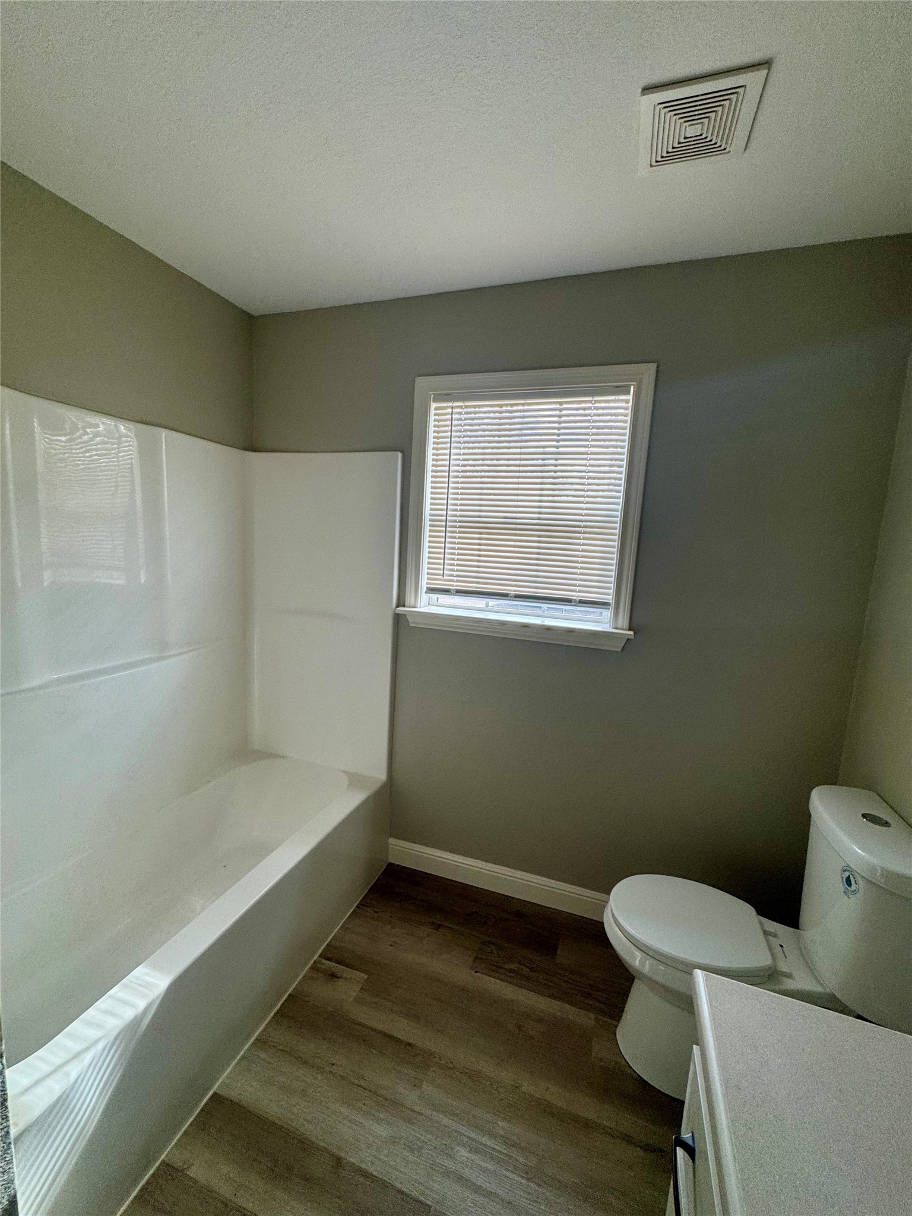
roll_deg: -2.6
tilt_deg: -7.4
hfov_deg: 85.7
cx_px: 456
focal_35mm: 14
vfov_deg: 102.1
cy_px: 608
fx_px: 492
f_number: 2.2
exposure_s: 1/99
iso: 125
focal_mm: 2.22
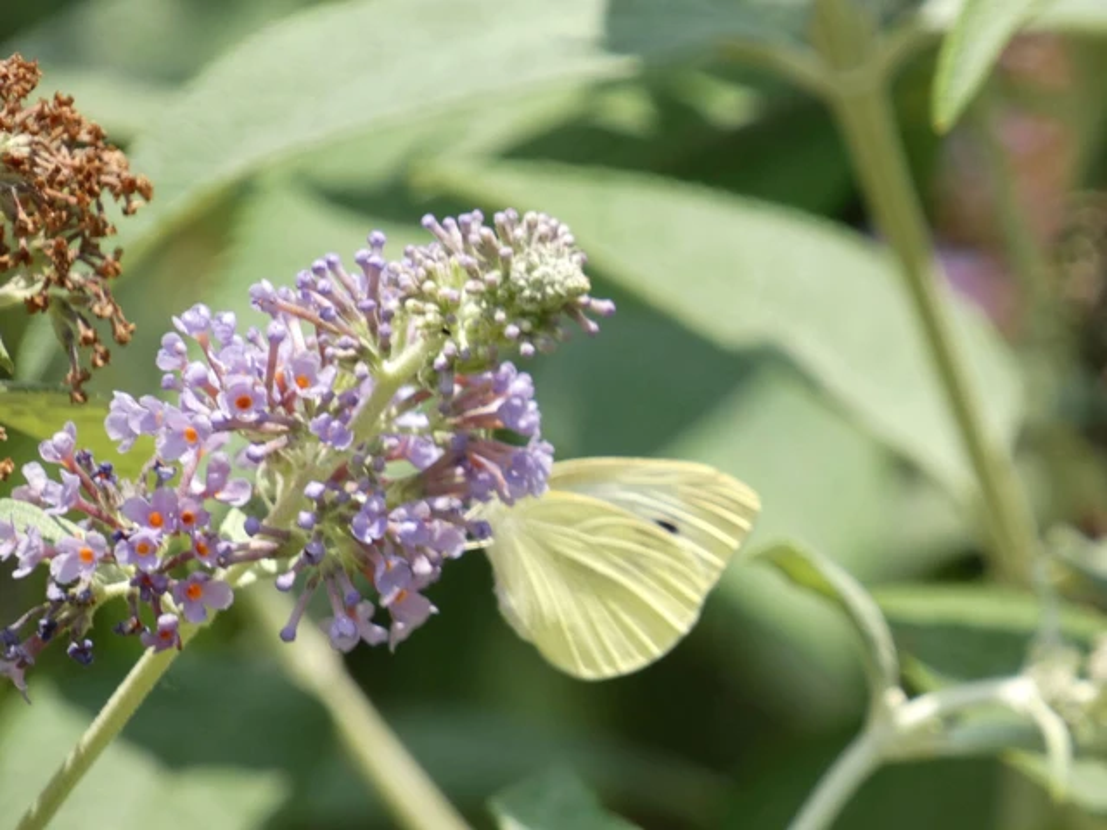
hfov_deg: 2.2
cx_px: 554
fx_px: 29325
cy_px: 415
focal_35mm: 917
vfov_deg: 1.6
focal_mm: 164.2
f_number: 7.1
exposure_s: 1/125
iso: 200
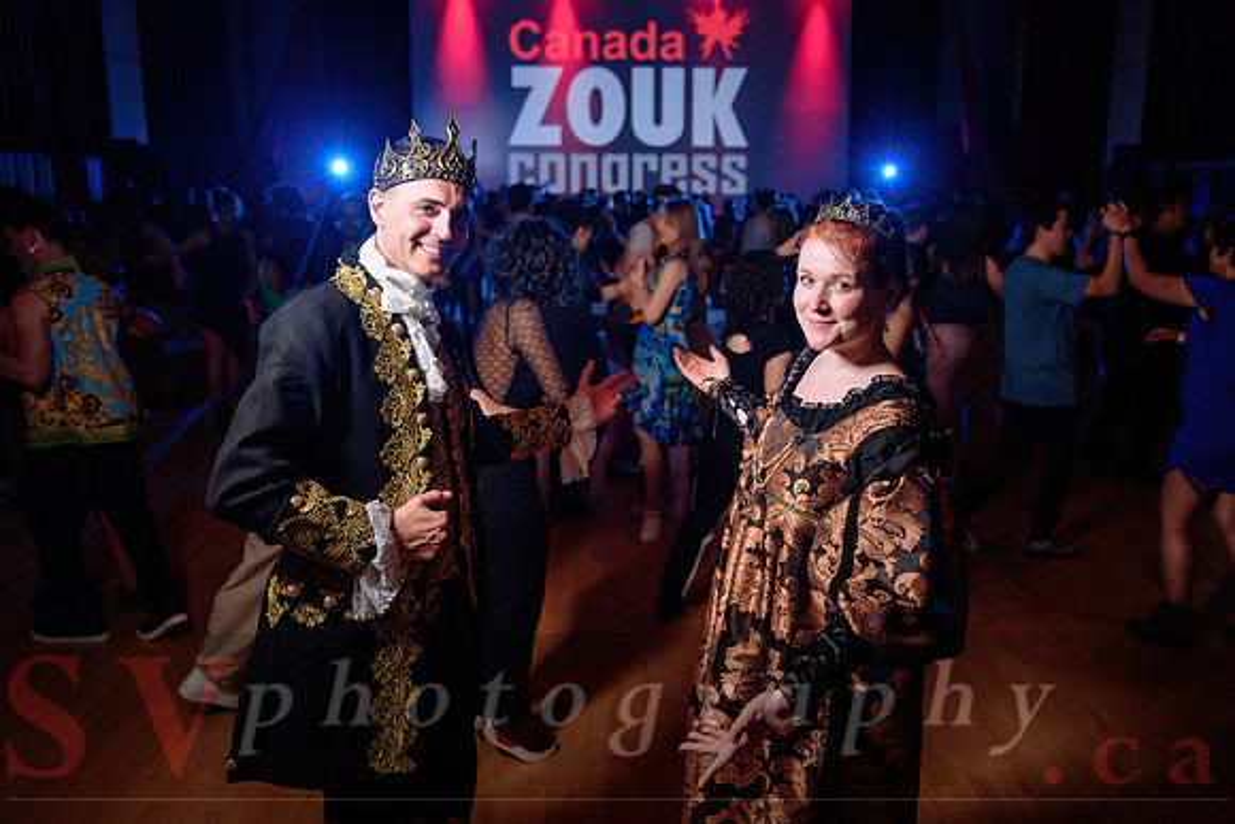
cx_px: 649
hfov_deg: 59.4
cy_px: 391
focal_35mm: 32
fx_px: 1082
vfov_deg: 41.7
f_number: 3.5
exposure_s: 1/50
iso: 800
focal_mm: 30
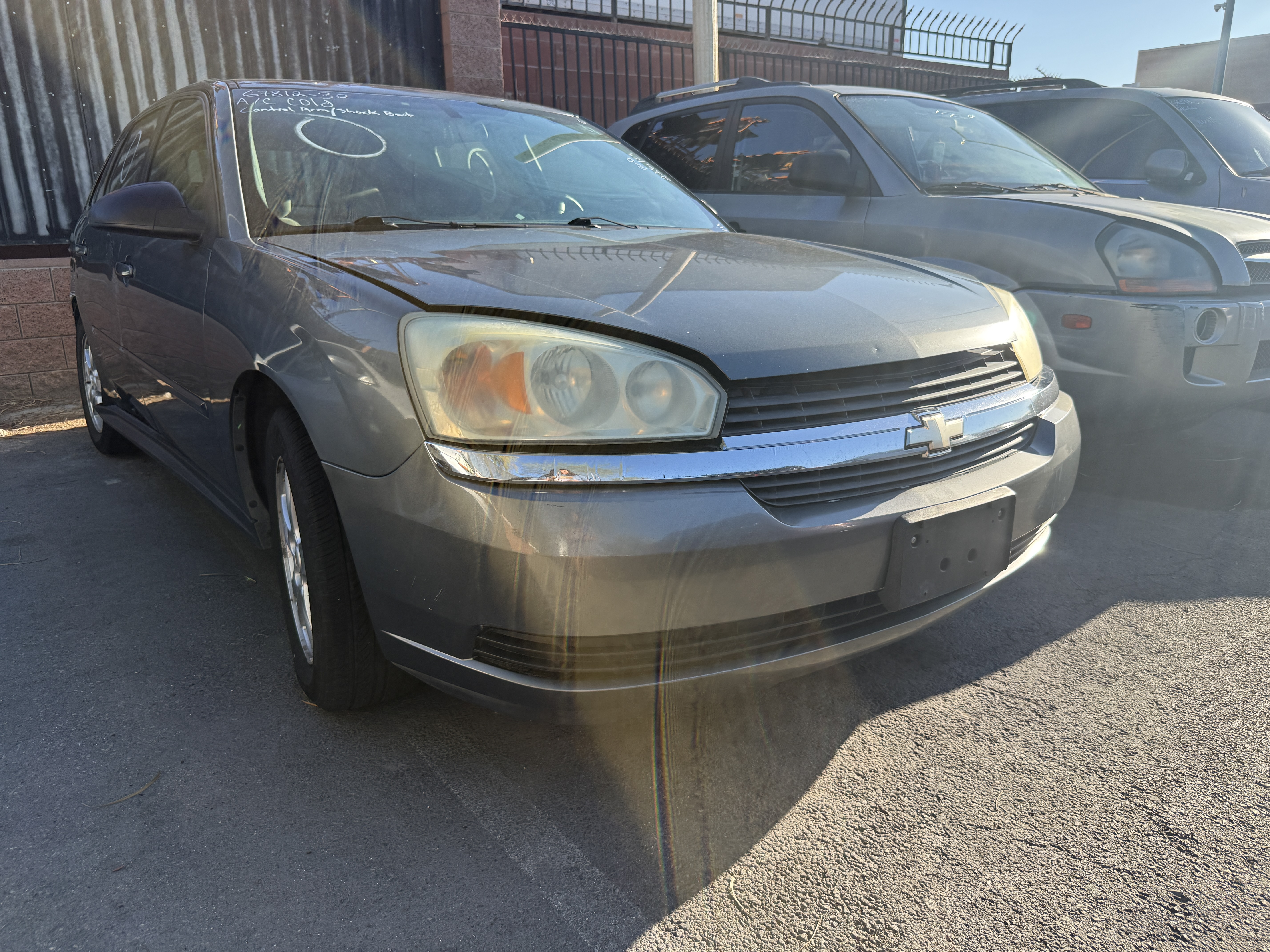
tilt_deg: -17.6
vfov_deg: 56.8
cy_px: 476
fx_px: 881
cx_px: 635
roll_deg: -0.1
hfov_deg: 71.6
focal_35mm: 24
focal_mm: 6.76
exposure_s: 1/1653
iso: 100
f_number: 1.78
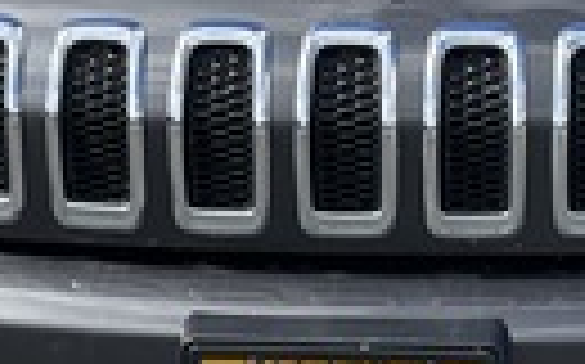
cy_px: -58
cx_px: 382
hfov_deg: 13.8
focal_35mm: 151
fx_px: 2405
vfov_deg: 8.6
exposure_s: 1/1279
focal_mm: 3
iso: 25
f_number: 1.8
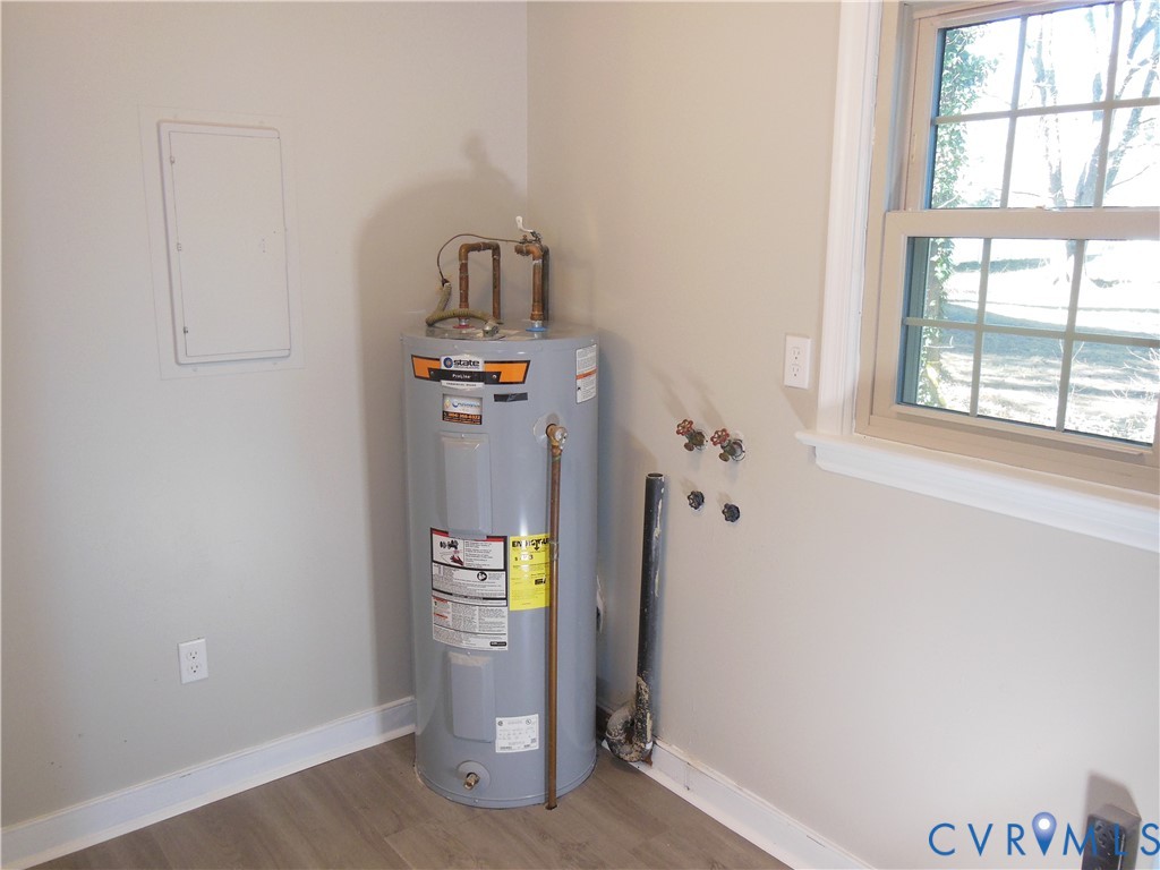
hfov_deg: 61.7
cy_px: 435
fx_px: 972
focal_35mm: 29
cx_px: 580
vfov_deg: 48.2
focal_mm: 5.2
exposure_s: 1/30
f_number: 3.7
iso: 250
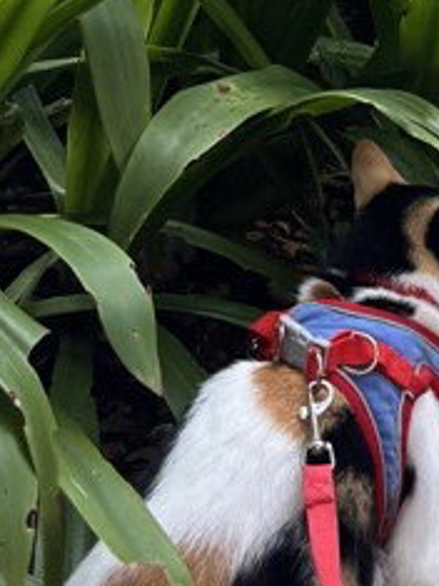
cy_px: -593
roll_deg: -1.5
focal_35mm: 133
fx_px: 2251
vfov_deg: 12.9
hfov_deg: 10.9
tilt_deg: +1.9
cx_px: 531
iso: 50
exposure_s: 1/591
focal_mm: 5.96
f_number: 1.6
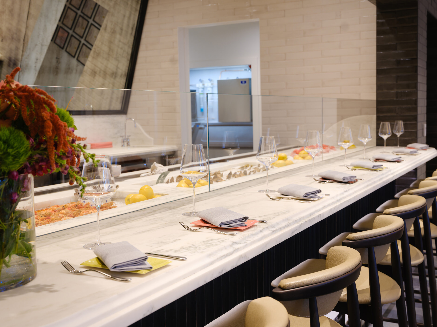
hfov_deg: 42.9
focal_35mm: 44
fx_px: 555
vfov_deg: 32.9
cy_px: 164
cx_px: 218
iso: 200
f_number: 8
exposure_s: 1/6
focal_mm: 55
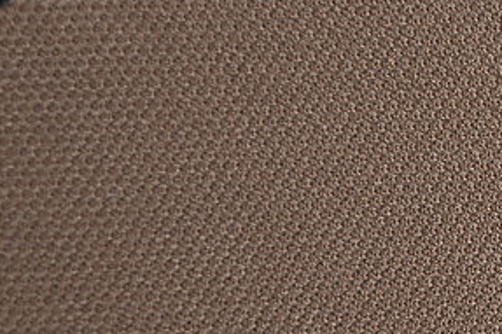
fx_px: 3930
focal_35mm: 282
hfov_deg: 7.1
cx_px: 908
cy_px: 379
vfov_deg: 4.9
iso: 160
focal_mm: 50
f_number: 7.1
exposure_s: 1/80
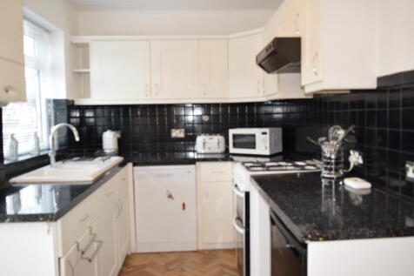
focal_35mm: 27
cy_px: 138
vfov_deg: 47.9
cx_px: 207
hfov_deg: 67.4
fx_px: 310
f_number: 5.6
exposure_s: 1/125
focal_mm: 18
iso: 640
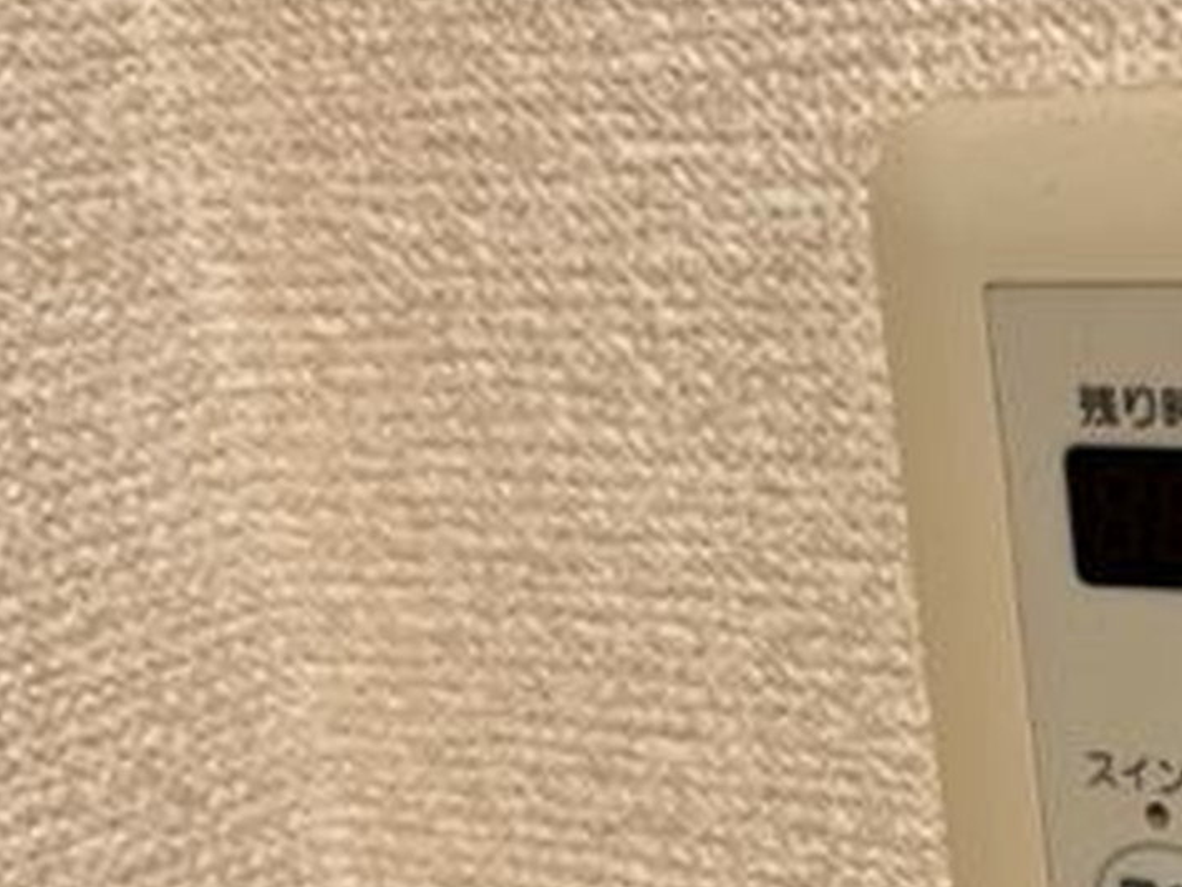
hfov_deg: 25.2
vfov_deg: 20.1
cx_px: 1384
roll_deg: +2.5
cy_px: 960
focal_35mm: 70
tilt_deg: -21.8
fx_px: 2391
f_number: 1.6
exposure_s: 1/50
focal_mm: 5.1
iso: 80
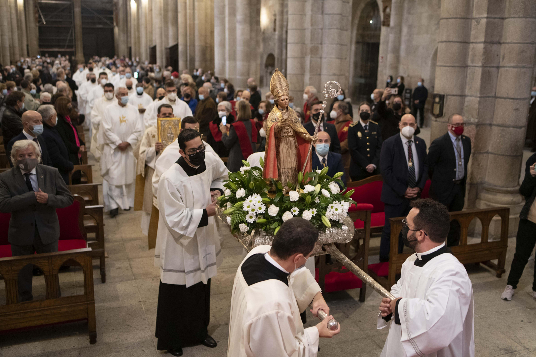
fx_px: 521
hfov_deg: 54.4
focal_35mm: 35
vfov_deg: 37.8
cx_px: 268
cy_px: 178
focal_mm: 35
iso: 2500
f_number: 2.5
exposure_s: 1/100
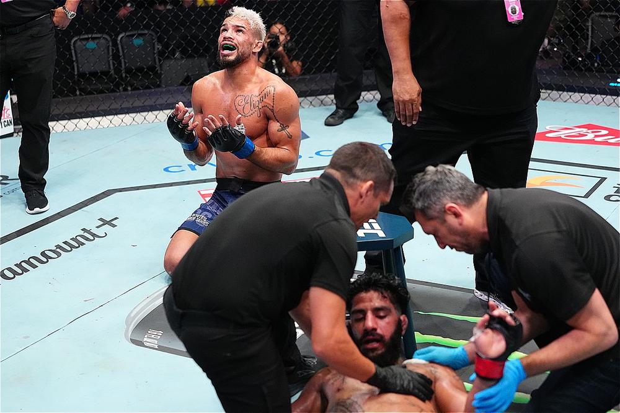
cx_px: 310
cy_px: 206
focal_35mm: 52
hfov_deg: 38.2
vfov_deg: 26.0
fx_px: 895
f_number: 2.2
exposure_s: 1/1250
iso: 6400
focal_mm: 52
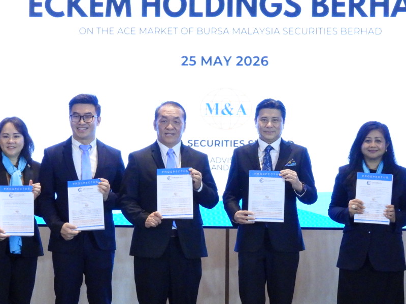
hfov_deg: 15.6
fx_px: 1478
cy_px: 183
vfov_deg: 11.8
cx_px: 204
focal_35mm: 126
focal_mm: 12.5
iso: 1100
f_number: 3.5
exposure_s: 1/100
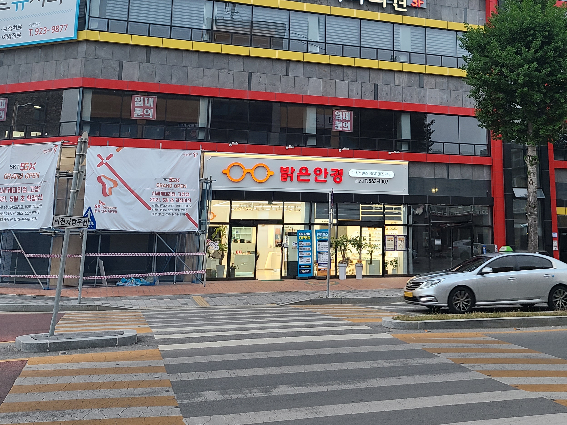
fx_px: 688
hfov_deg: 44.3
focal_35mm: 42
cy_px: 96
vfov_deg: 33.5
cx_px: 367
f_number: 1.8
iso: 64
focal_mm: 5.4
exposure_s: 1/119
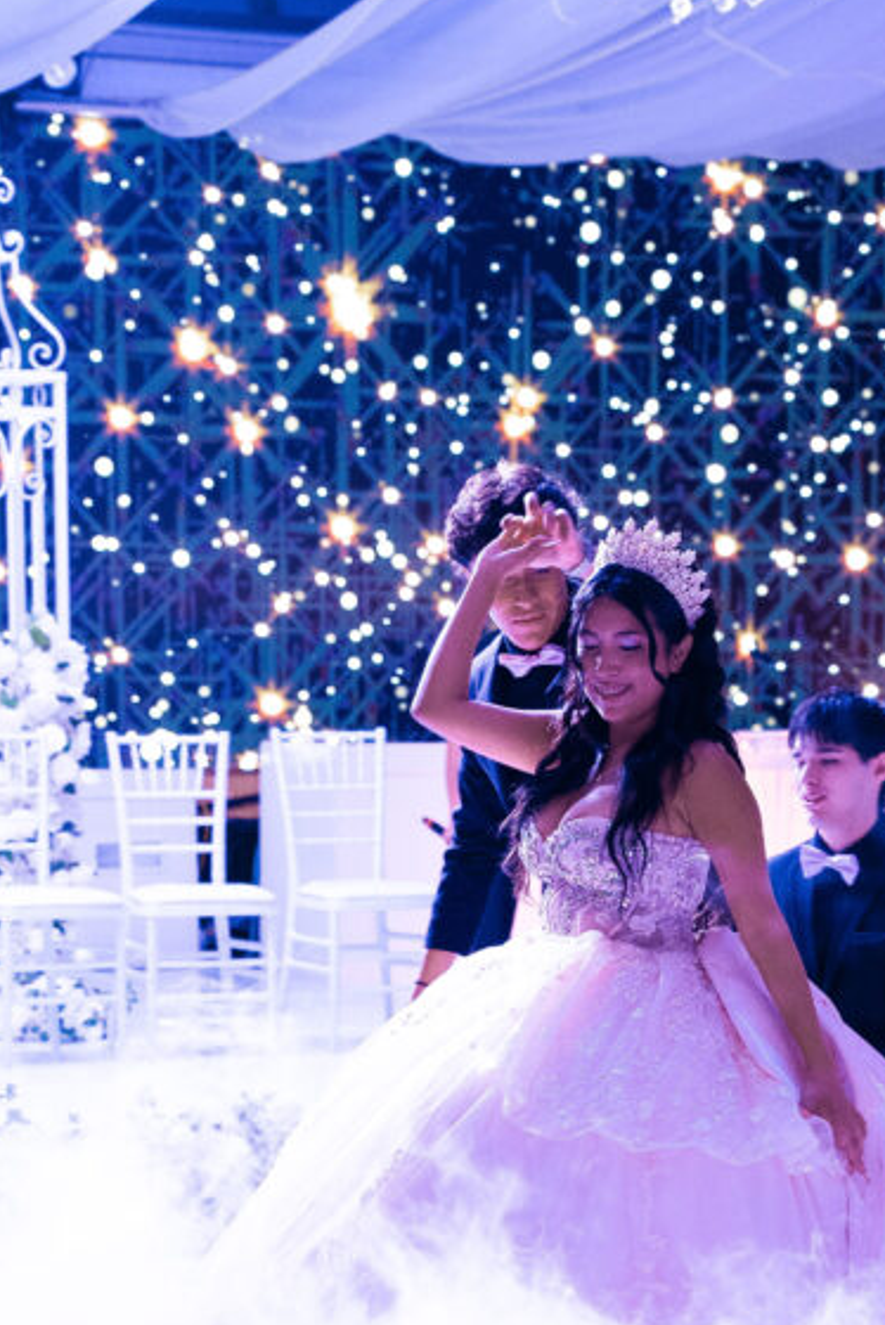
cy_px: 1084
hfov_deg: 10.7
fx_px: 4714
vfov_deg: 15.9
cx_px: 424
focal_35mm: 128
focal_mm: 70
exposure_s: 1/125
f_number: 4
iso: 3200
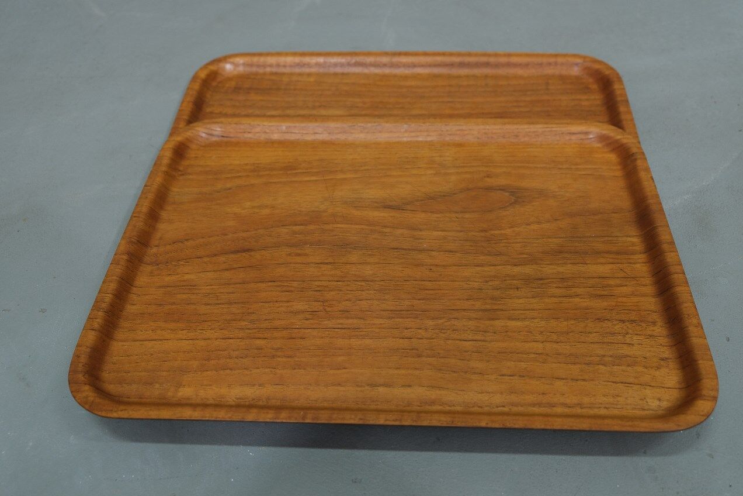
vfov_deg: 36.9
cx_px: 372
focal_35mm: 36
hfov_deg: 53.1
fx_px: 743
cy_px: 248
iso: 640
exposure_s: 1/34
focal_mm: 24.3
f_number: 3.2
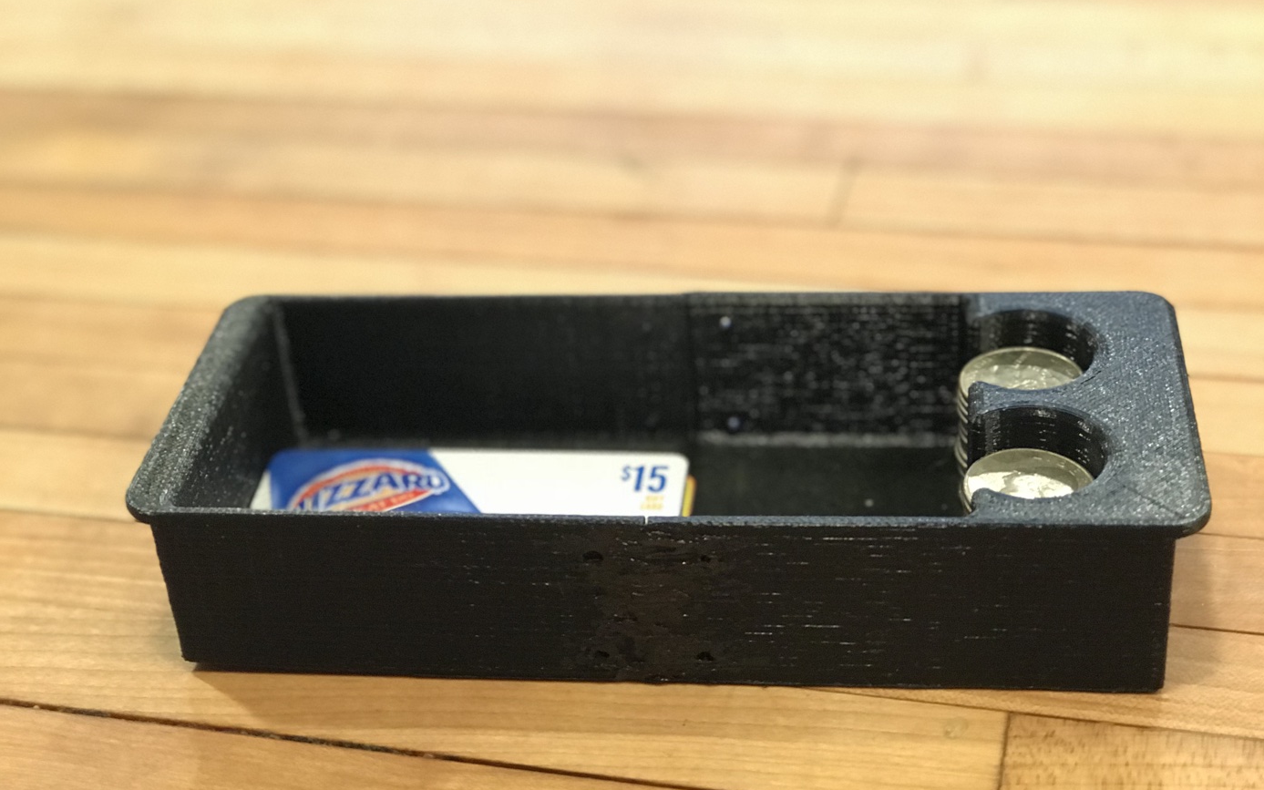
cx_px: 637
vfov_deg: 21.3
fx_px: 2101
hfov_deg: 33.5
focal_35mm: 61
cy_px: 412
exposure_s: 1/60
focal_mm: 6.6
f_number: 2.8
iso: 400
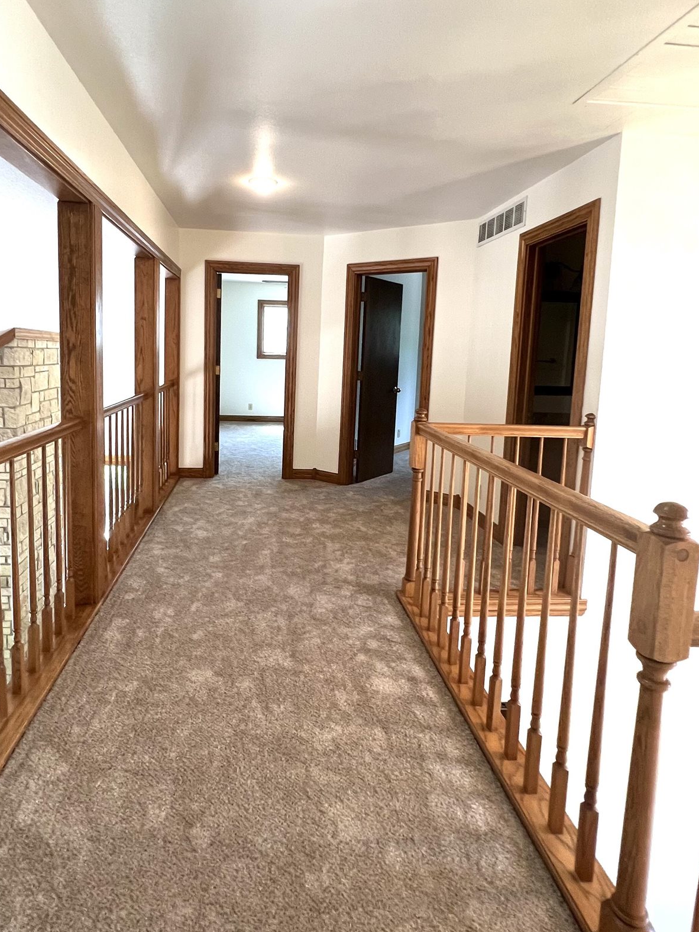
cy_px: 413
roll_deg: -3.2
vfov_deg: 84.3
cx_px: 305
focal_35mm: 19
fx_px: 512
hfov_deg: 68.4
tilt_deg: -7.5
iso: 250
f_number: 1.8
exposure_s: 1/120
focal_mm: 1.57
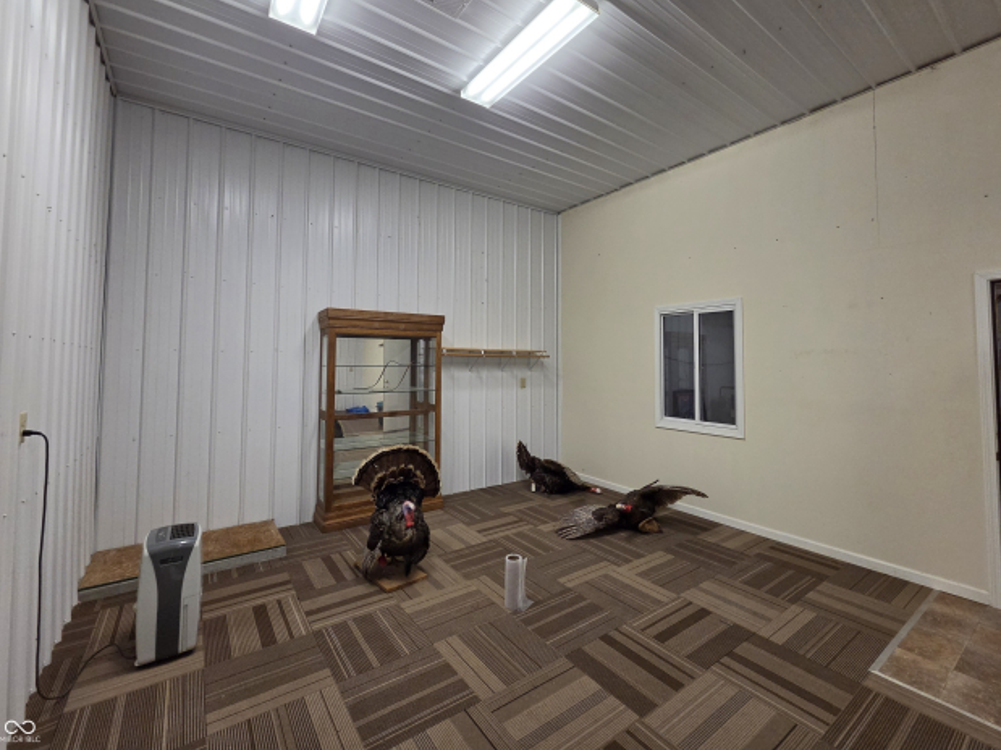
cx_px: 528
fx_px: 405
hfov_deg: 102.0
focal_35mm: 14
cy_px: 348
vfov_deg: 85.5
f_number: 2.2
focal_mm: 2.2
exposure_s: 1/120
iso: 320
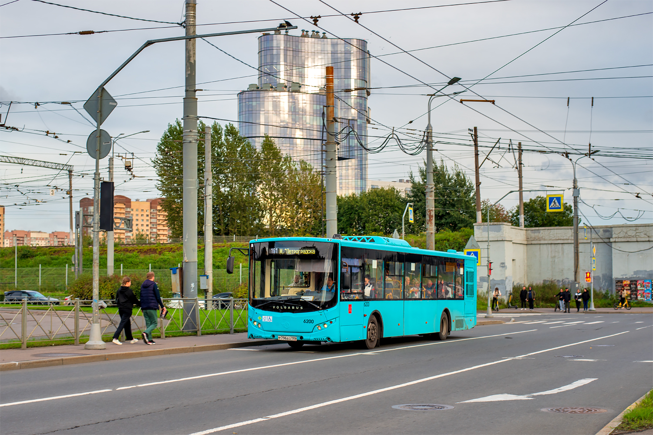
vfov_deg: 27.0
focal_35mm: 50
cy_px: 218
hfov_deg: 39.6
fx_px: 907
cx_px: 326
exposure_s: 1/200
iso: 200
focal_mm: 50
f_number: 5.6
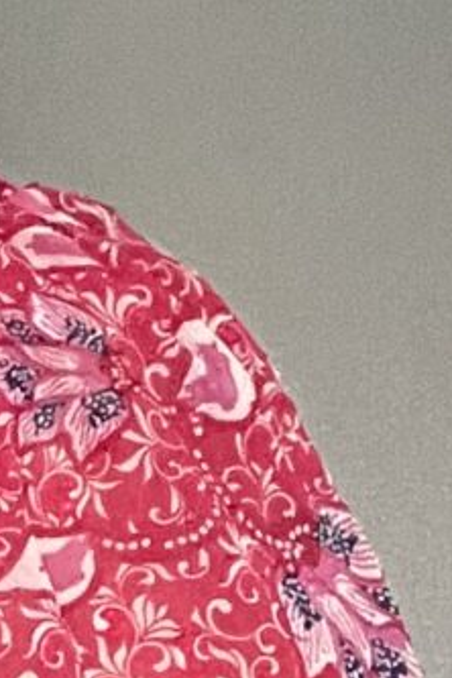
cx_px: -794
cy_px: 1462
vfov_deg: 9.8
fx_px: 3616
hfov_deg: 6.6
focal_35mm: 192
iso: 320
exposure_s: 1/60
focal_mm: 2.71
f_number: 2.2
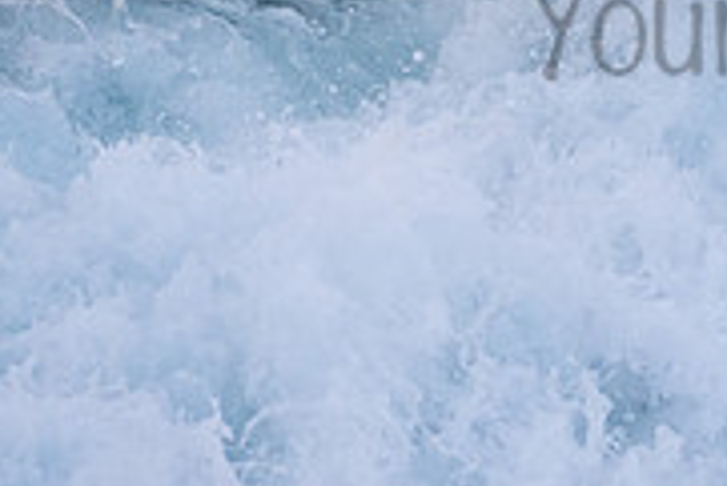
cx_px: 940
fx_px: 21322
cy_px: -18
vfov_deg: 1.3
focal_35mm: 1055
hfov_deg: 2.0
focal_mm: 220
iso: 1800
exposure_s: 1/1600
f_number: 5.6
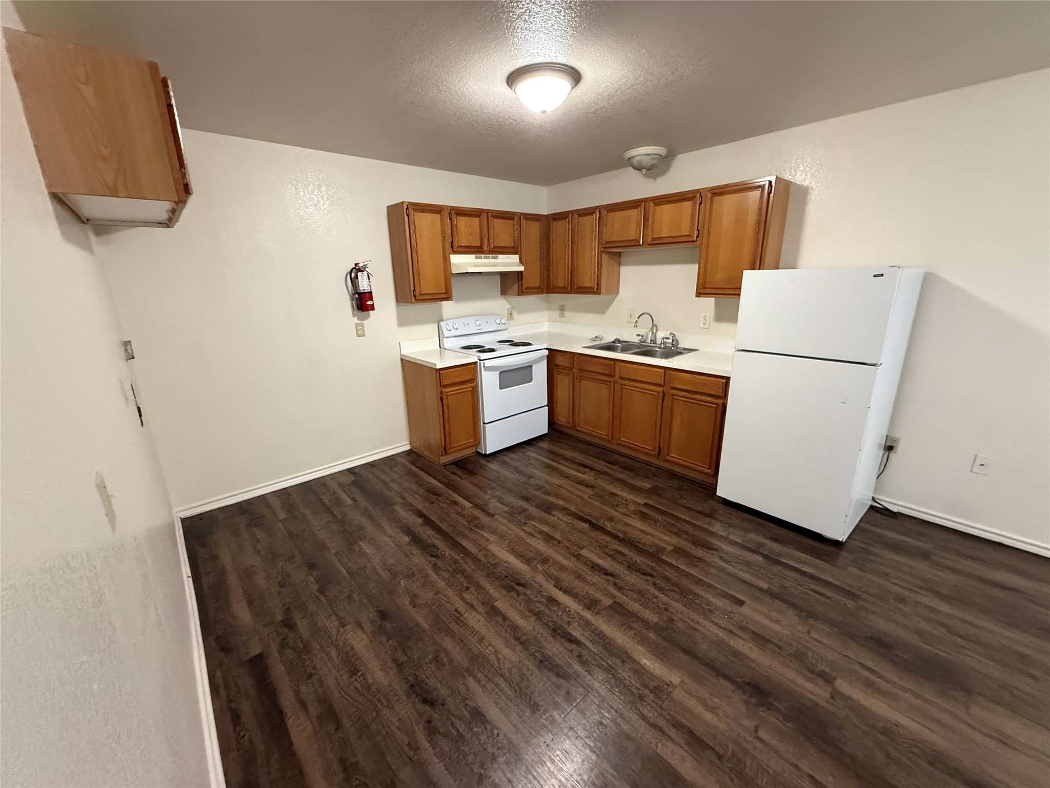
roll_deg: +1.0
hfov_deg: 102.1
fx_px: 425
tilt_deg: -15.5
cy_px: 394
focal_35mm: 14
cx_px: 525
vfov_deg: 85.7
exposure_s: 1/60
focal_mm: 2.22
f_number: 2.2
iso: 640
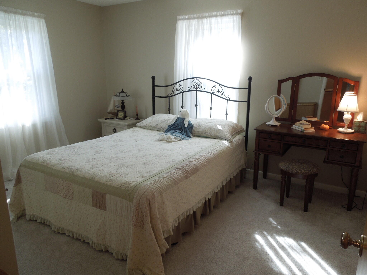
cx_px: 184
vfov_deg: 54.9
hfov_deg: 69.4
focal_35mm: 25
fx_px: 265
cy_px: 138
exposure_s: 1/30
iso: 140
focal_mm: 4.5
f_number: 3.3
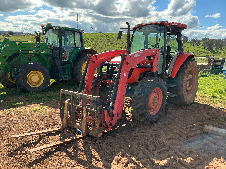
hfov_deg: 61.7
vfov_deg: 48.2
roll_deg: -2.3
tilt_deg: -10.0
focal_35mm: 29
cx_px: 113
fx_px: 189
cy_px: 84
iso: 25
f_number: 1.8
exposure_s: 1/883
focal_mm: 3
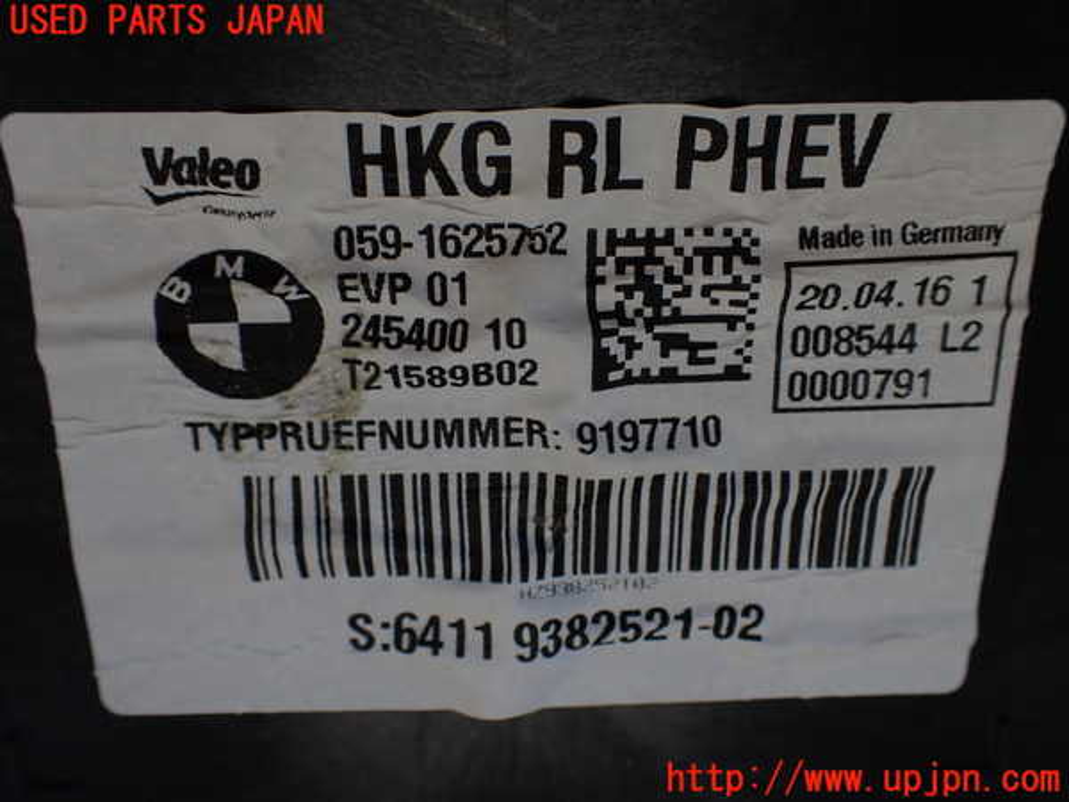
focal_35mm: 30
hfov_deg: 60.0
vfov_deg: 46.8
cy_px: 401
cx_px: 534
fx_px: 926
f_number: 3.2
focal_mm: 5.4
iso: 100
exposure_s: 1/200
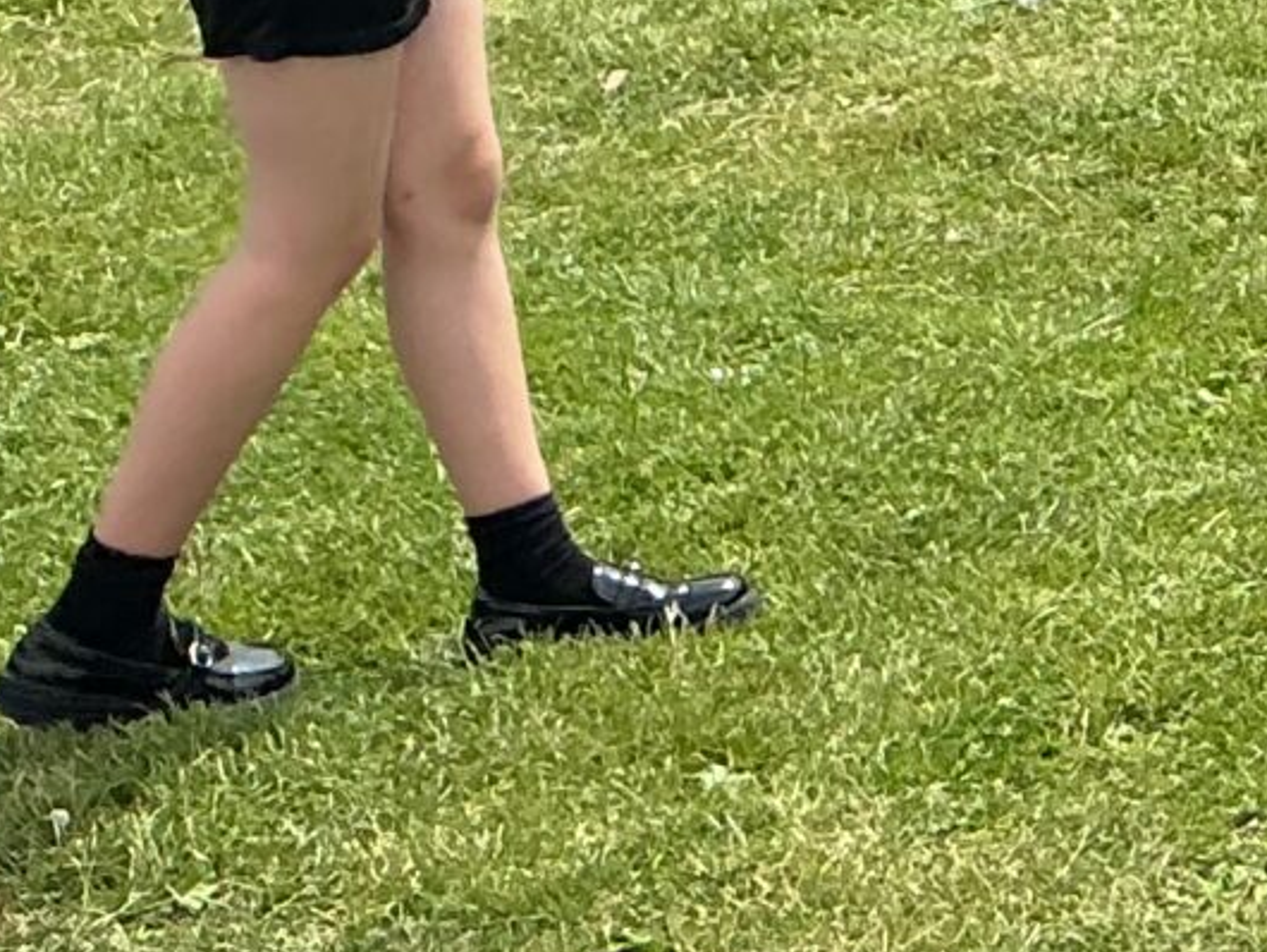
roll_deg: +2.8
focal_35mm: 140
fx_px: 5127
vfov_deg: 10.2
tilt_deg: -10.3
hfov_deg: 12.0
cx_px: 2797
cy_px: -550
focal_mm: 3
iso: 25
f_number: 1.8
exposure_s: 1/1076
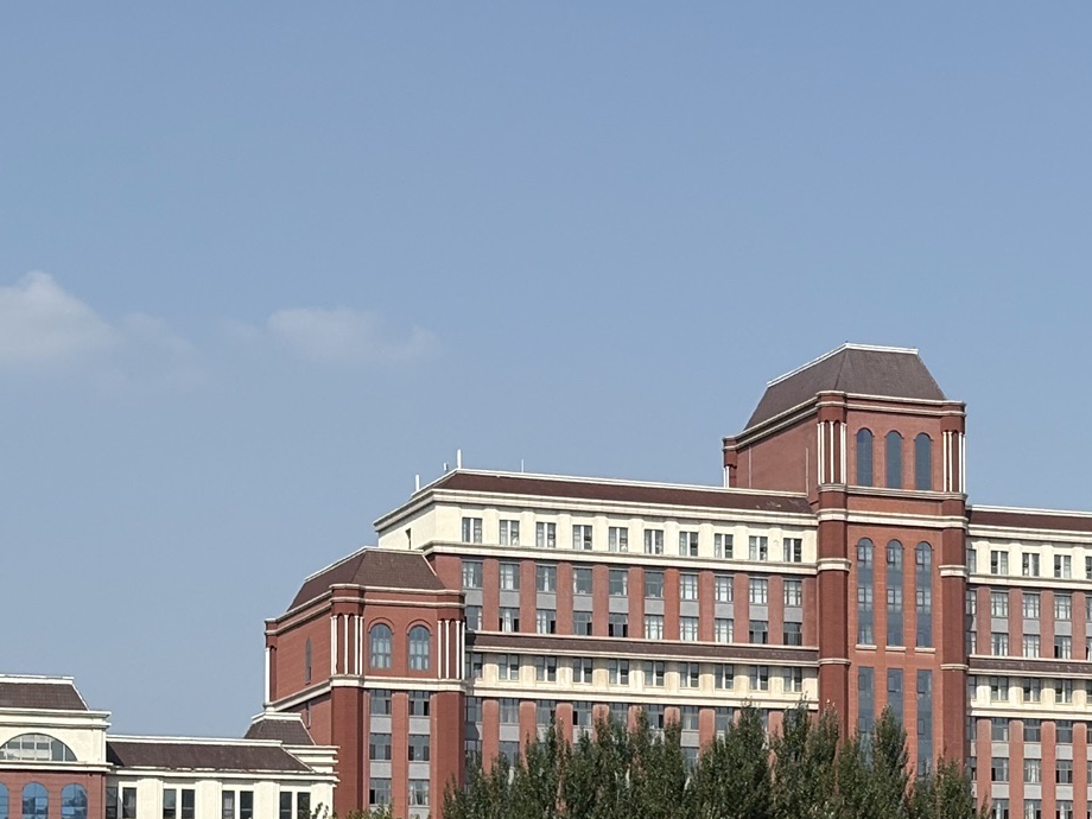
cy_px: 846
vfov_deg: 12.9
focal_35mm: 113
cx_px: 1088
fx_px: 3565
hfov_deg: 17.0
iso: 40
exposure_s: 1/4065
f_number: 1.6
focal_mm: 5.96
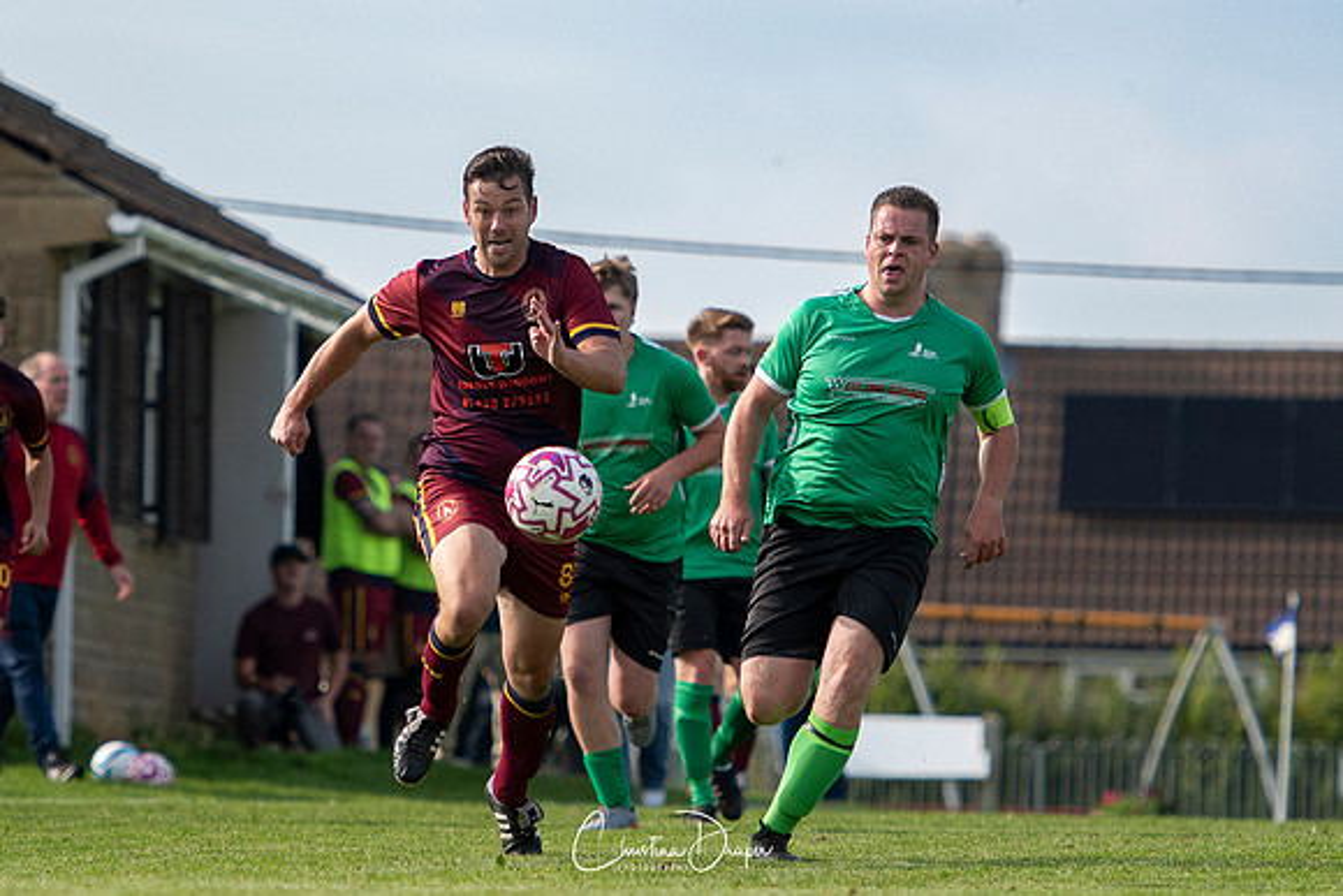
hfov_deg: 5.3
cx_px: 609
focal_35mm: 386
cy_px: 394
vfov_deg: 3.6
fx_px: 14411
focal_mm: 160
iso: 200
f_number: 2.8
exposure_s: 1/3200
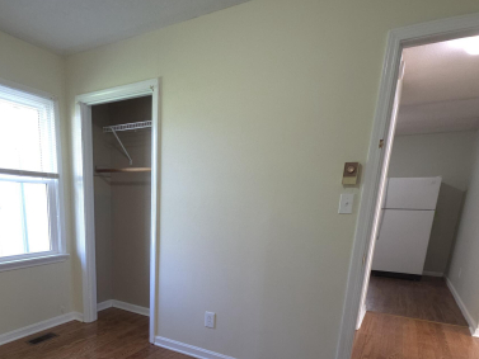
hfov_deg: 71.9
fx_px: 318
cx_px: 163
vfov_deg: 54.9
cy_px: 287
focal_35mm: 23
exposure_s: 1/30
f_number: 2.2
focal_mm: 2.2
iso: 160
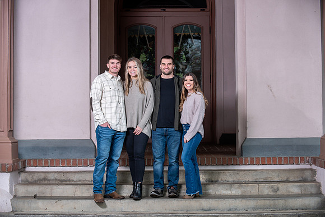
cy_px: 108
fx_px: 740
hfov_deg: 24.8
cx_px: 162
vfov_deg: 16.7
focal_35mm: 82
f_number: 4
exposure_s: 1/60
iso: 200
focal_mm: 82
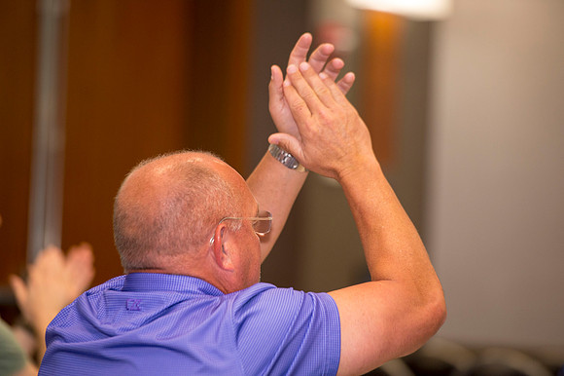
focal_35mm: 200
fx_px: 3131
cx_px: 282
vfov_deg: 6.9
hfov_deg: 10.3
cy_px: 188
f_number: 3.2
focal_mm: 200
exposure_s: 1/320
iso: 1250
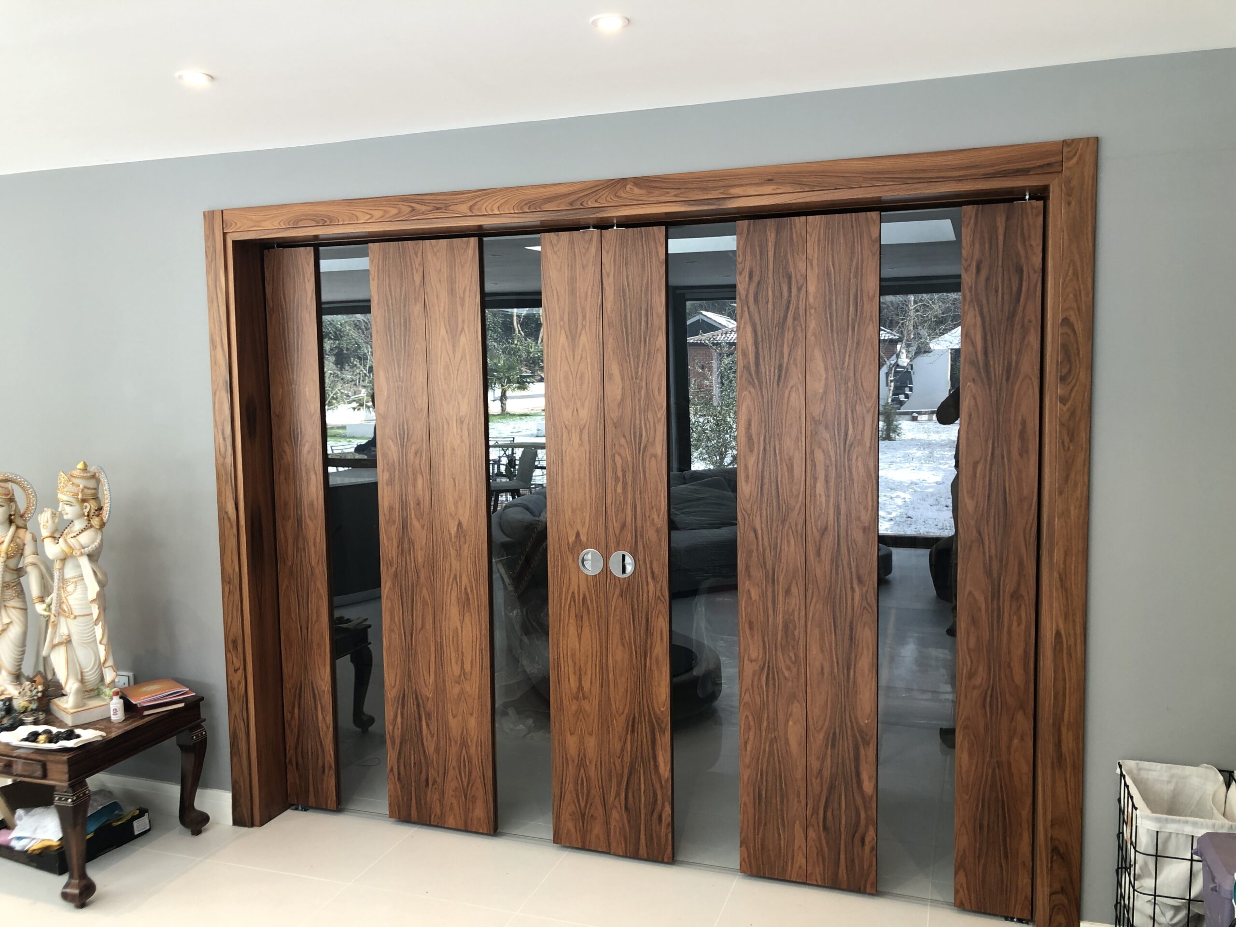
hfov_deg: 63.4
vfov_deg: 49.7
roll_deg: +0.5
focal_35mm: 28
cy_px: 464
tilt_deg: -5.3
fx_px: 1000
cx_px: 618
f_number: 1.8
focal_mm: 3.99
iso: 25
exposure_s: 1/50
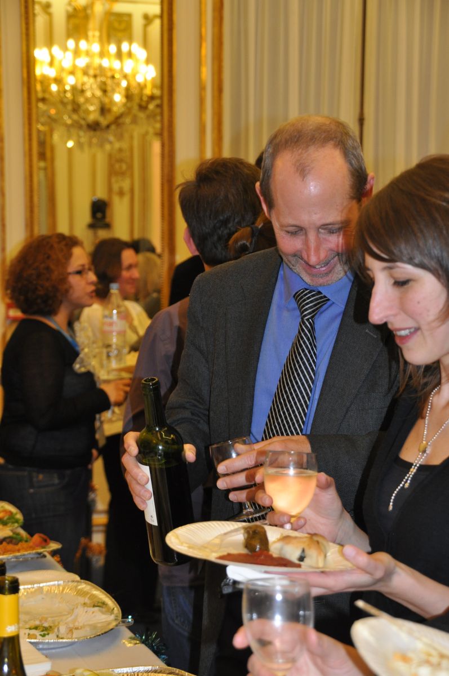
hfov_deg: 15.2
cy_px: 338
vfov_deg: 22.6
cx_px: 224
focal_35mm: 90
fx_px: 1688
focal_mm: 60
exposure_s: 1/60
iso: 800
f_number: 5
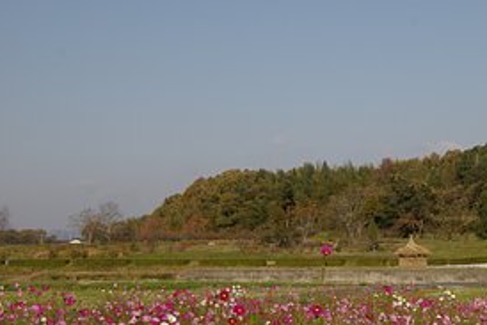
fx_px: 1177
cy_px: 131
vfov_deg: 15.7
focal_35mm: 87
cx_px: 393
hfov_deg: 23.0
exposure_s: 1/750
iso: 200
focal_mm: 31
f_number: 8
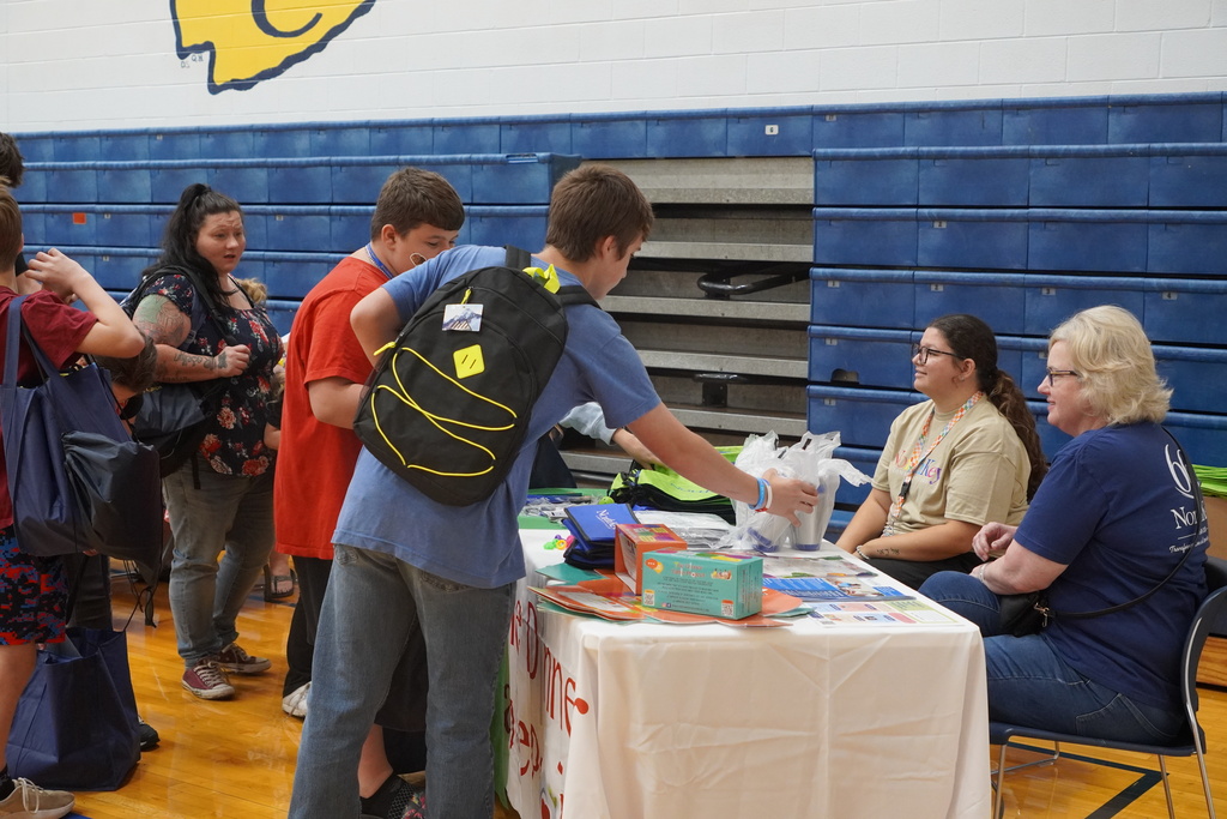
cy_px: 410
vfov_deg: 28.1
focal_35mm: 48
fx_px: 1636
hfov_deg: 41.1
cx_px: 614
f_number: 4
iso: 2000
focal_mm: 32
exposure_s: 1/160
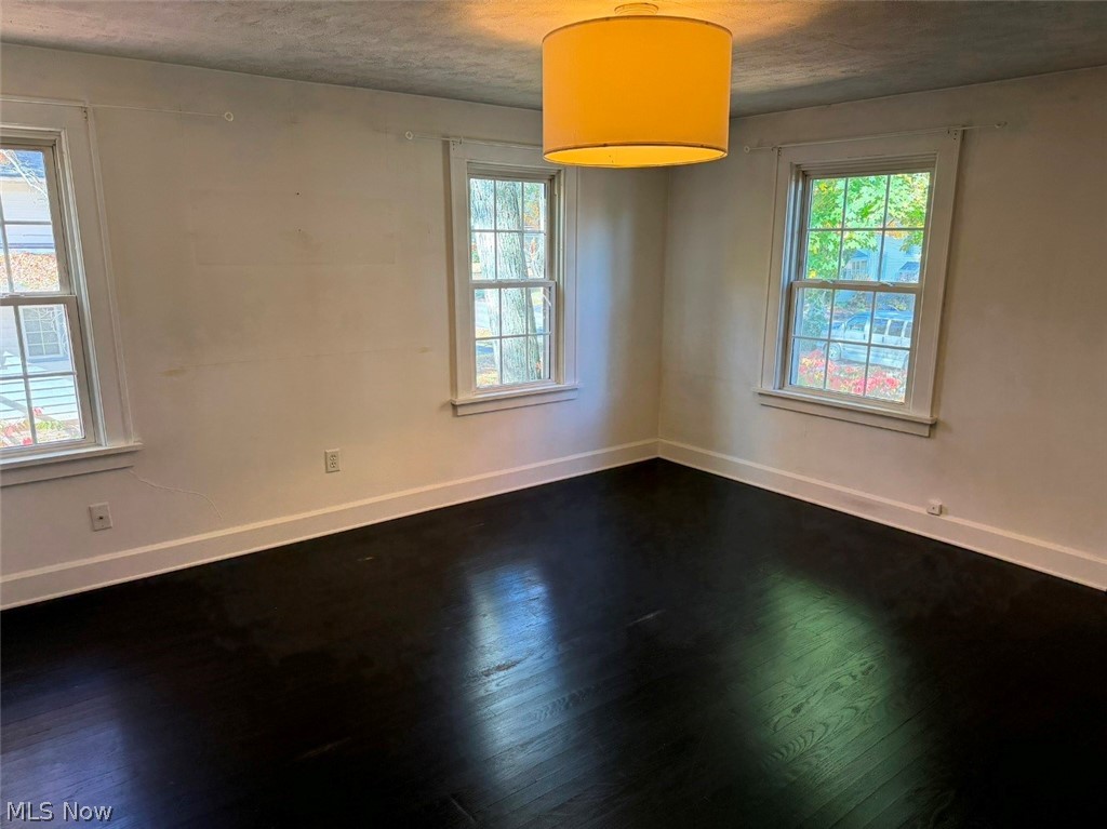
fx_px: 767
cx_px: 554
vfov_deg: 56.8
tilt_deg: -11.7
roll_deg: +0.2
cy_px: 414
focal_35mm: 24
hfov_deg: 71.6
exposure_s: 1/120
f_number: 1.78
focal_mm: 6.76
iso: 400
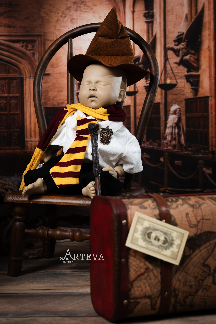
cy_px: 162
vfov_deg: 23.9
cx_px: 108
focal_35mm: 85
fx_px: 765
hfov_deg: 16.1
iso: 320
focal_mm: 85
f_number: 5.6
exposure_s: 1/160
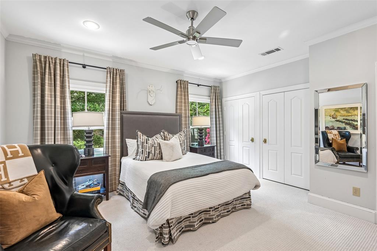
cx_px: 188
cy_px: 126
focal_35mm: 16
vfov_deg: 72.0
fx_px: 173
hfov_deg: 95.0
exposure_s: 1/15
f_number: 8
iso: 400
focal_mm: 16.5
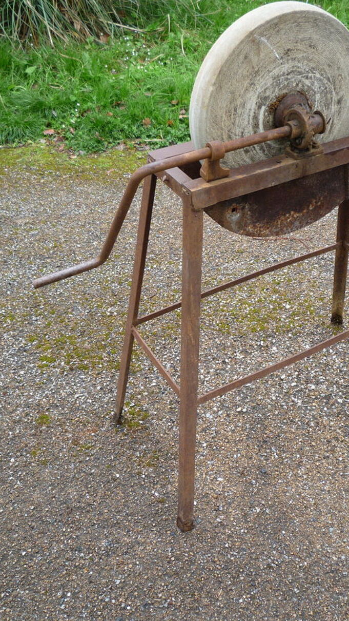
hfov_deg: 32.4
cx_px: 248
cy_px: 309
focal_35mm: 36
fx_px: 592
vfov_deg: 55.3
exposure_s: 1/30
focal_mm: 5.2
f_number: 3.3
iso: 100
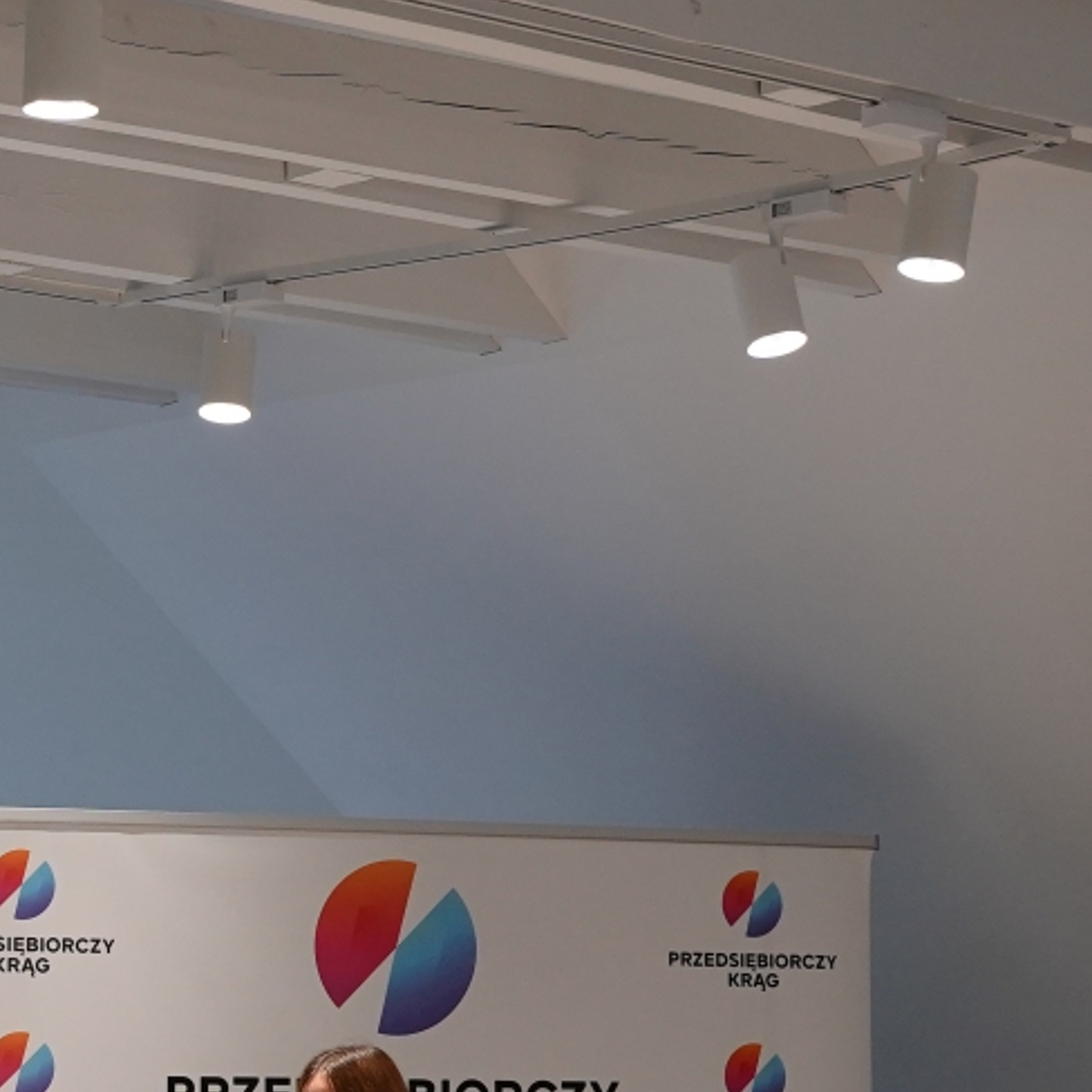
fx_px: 4354
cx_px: -660
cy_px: 1171
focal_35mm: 122
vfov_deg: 14.0
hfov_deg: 13.3
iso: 1250
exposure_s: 1/200
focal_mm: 35
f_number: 4
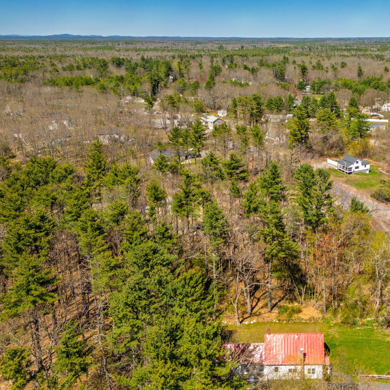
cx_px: 291
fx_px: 408
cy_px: 177
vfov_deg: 51.0
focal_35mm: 32
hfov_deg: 49.1
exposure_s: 1/1600
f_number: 1.7
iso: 100
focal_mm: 6.72
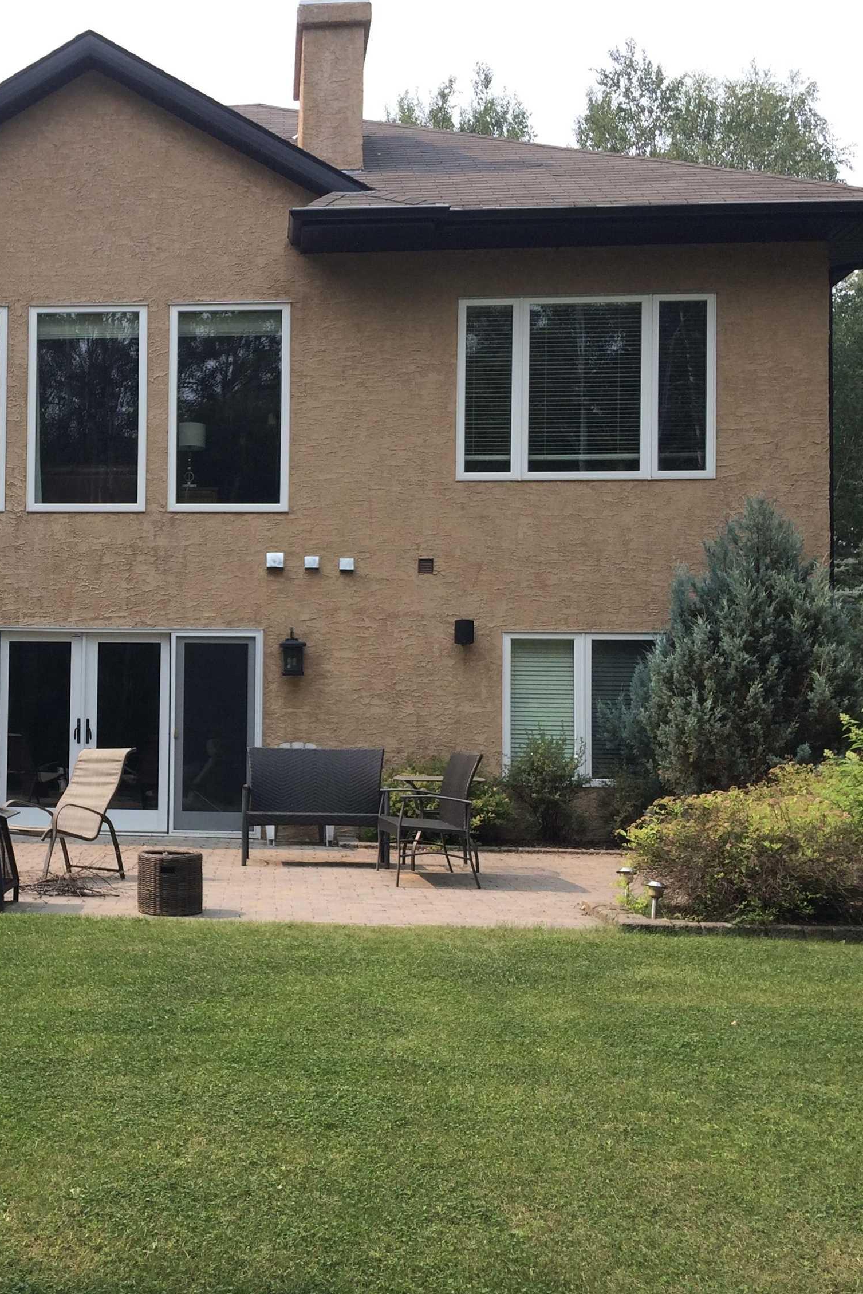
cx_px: 103
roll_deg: -1.6
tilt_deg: +3.2
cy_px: 654
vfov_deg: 47.4
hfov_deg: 31.3
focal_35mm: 41
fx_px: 1474
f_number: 2.2
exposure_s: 1/805
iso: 32
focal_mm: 4.15
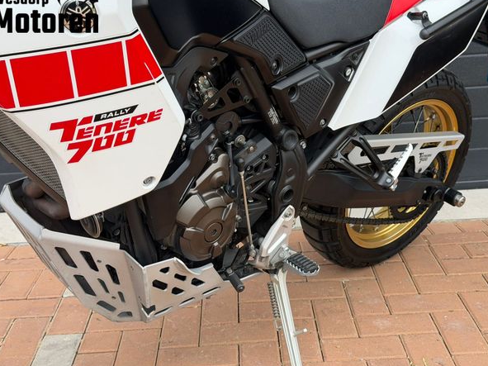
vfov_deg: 28.0
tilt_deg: -18.5
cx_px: 257
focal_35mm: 52
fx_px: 733
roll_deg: +2.2
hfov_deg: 36.8
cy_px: 176
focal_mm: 6.76
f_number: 1.78
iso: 64
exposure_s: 1/1543
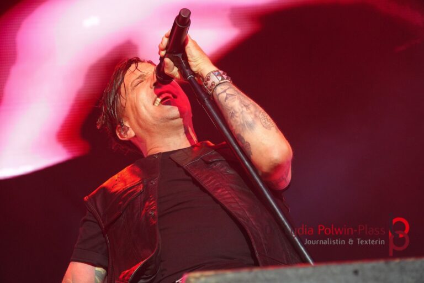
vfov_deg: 10.2
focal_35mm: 135
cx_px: 212
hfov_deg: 15.2
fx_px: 1590
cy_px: 142
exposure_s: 1/160
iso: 3200
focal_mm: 90
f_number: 5.6
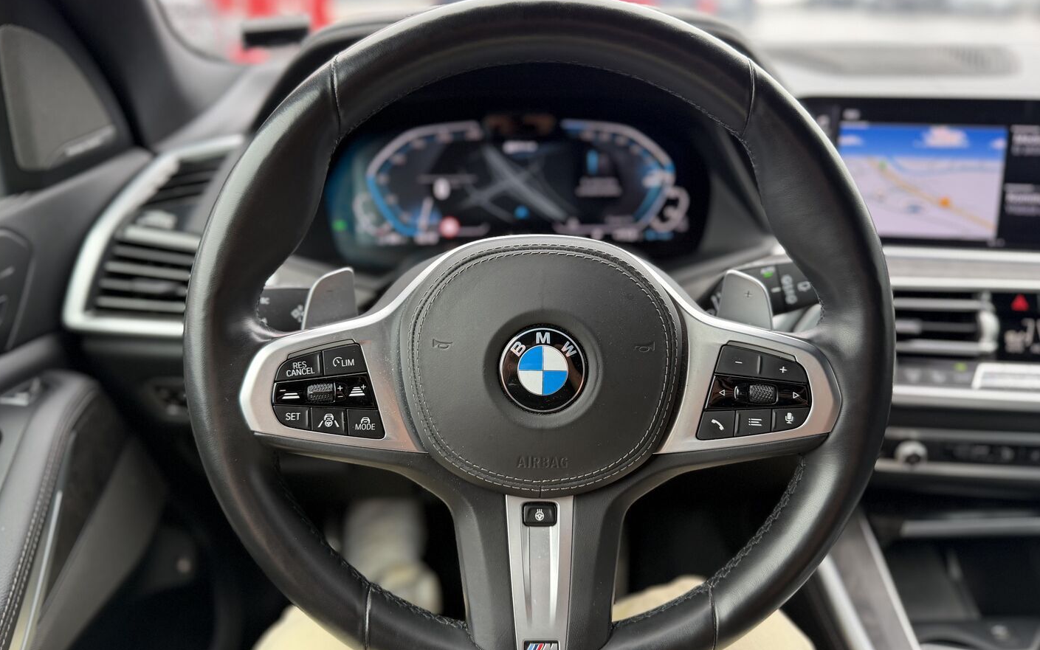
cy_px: 331
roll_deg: +2.1
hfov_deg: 70.4
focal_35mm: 26
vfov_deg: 47.6
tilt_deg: -24.7
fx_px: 737
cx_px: 513
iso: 125
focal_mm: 6.76
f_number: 1.78
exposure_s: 1/155
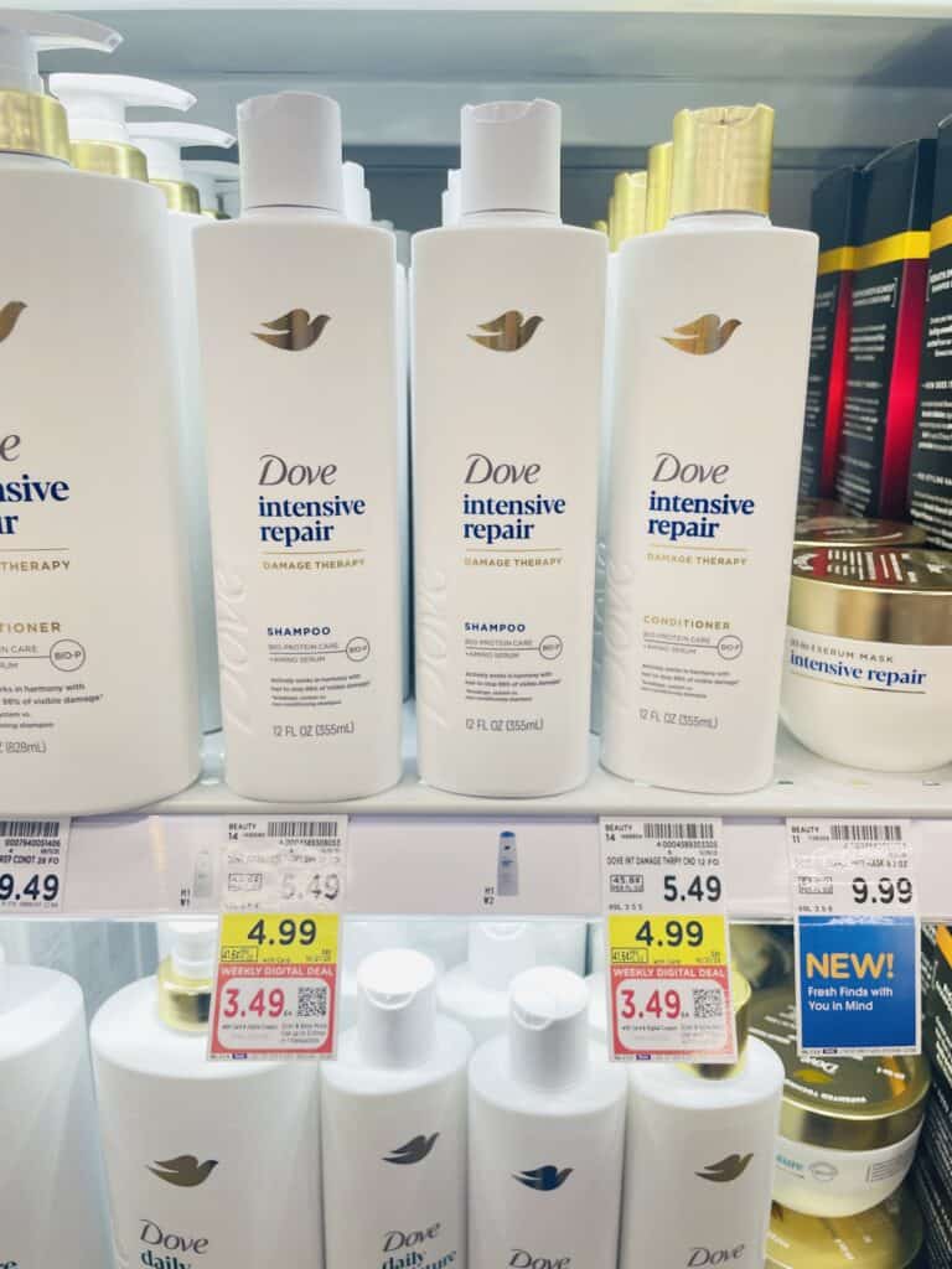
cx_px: 476
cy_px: 634
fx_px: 953
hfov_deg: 53.1
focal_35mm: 26
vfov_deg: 67.3
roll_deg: +0.4
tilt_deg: -15.5
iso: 80
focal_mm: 4.2
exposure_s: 1/120
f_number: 1.6
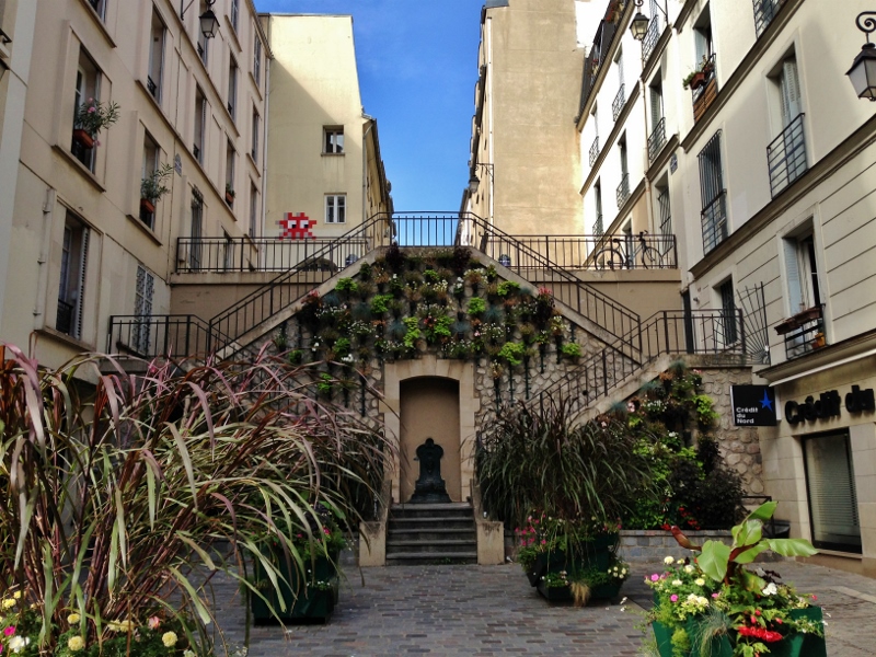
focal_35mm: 33
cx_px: 438
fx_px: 835
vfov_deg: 42.9
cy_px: 328
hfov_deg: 55.4
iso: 50
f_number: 2.4
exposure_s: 1/630
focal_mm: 4.13
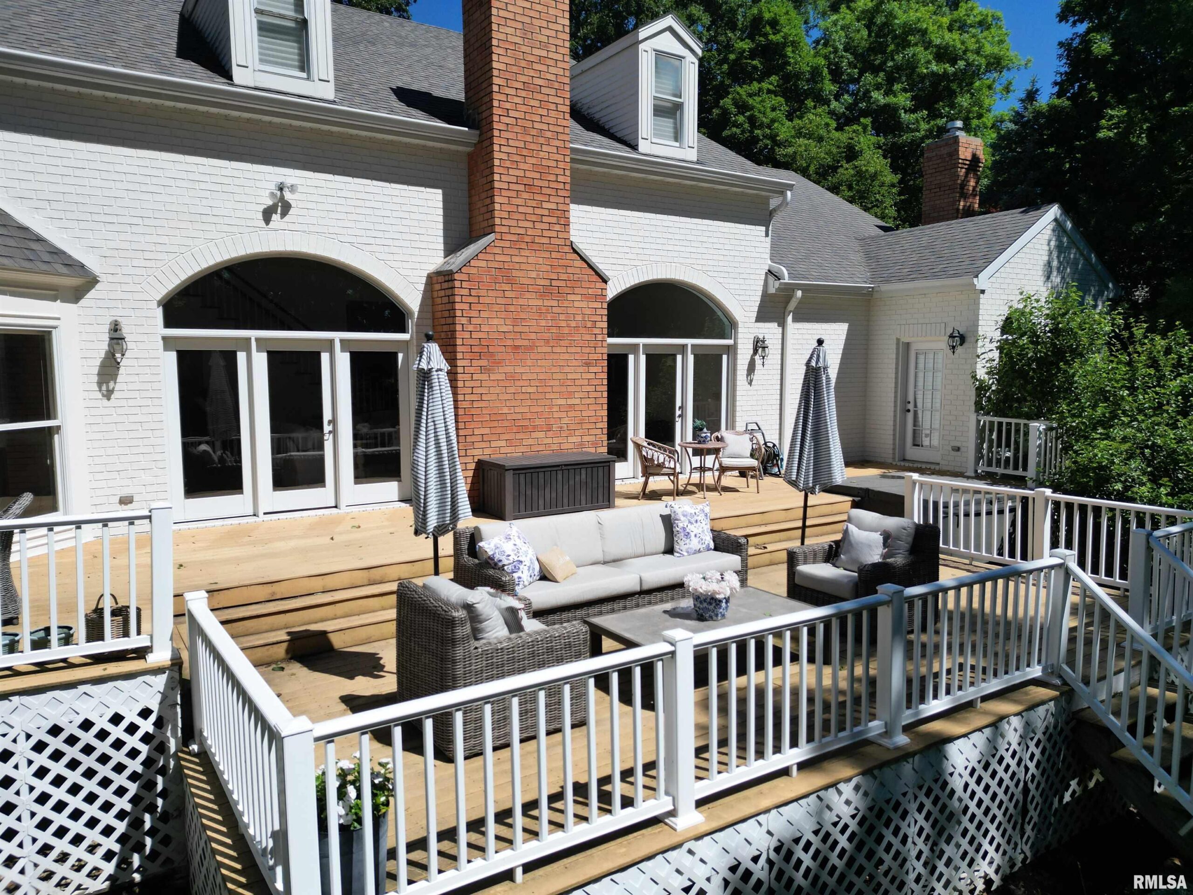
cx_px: 596
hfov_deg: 71.6
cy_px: 448
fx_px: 827
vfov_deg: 56.8
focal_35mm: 24
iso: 100
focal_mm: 6.72
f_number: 1.7
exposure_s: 1/4000
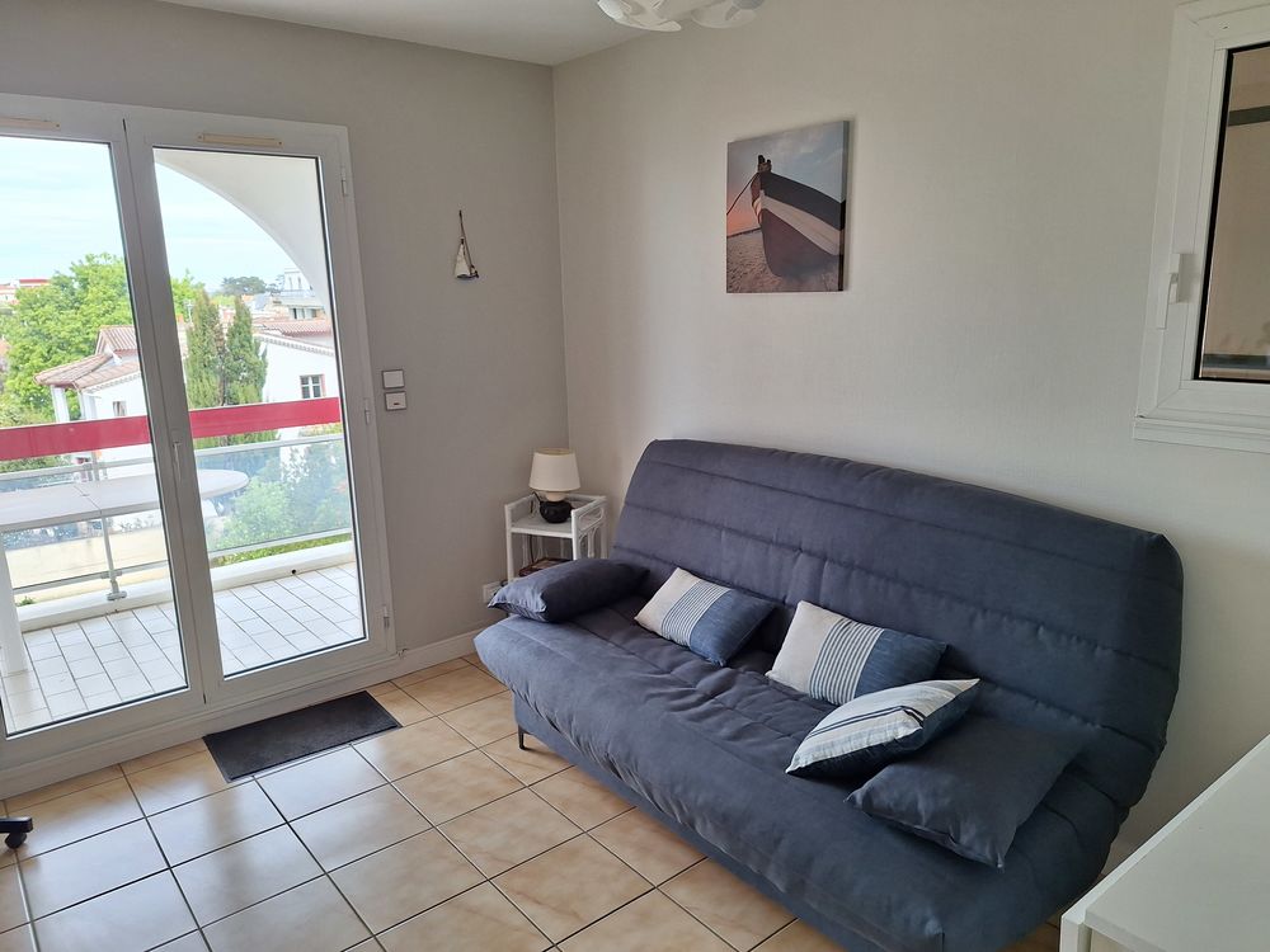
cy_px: 476
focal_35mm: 23
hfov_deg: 73.9
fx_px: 844
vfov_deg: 58.9
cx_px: 635
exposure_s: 1/133
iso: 40
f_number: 1.8
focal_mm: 5.54
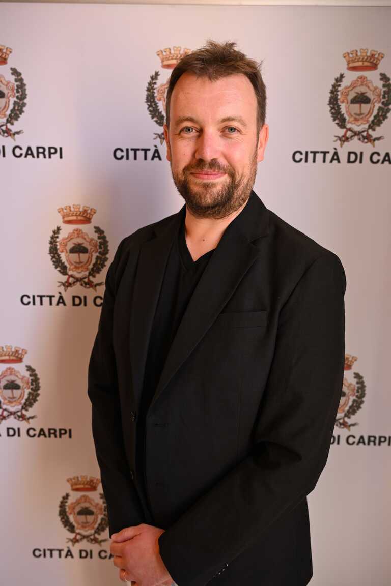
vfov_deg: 63.7
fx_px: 472
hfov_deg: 45.0
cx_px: 196
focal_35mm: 29
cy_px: 293
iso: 220
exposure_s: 1/30
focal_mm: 29
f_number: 4
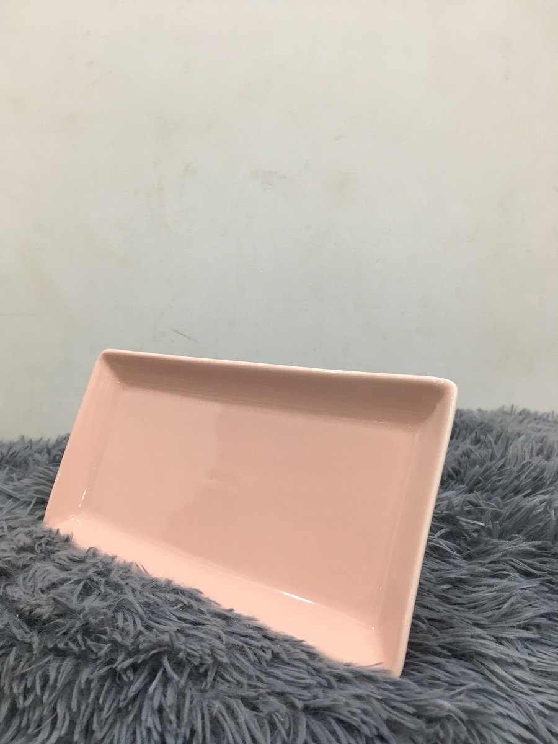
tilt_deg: -9.5
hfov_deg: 48.2
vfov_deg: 61.7
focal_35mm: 29
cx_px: 279
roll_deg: -0.2
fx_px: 623
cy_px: 372
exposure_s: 1/33
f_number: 2.2
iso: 80
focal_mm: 4.15
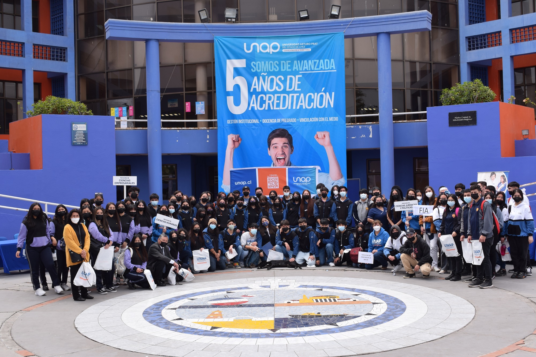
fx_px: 648
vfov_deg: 30.8
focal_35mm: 44
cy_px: 178
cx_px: 268
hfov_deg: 45.0
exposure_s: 1/320
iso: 200
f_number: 9
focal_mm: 29
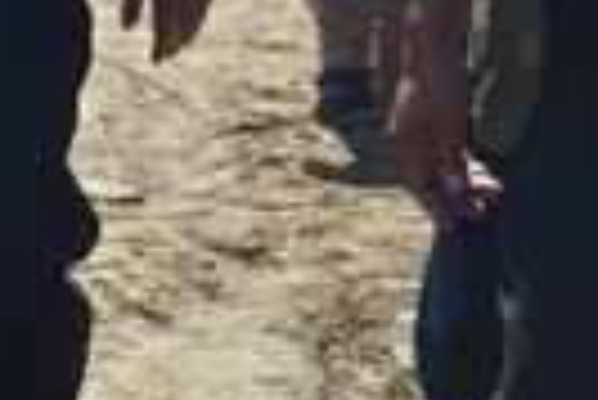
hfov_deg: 7.7
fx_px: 3891
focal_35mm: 234
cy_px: -65
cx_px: -1187
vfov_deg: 5.9
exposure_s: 1/200
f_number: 7.1
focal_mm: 26
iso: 100
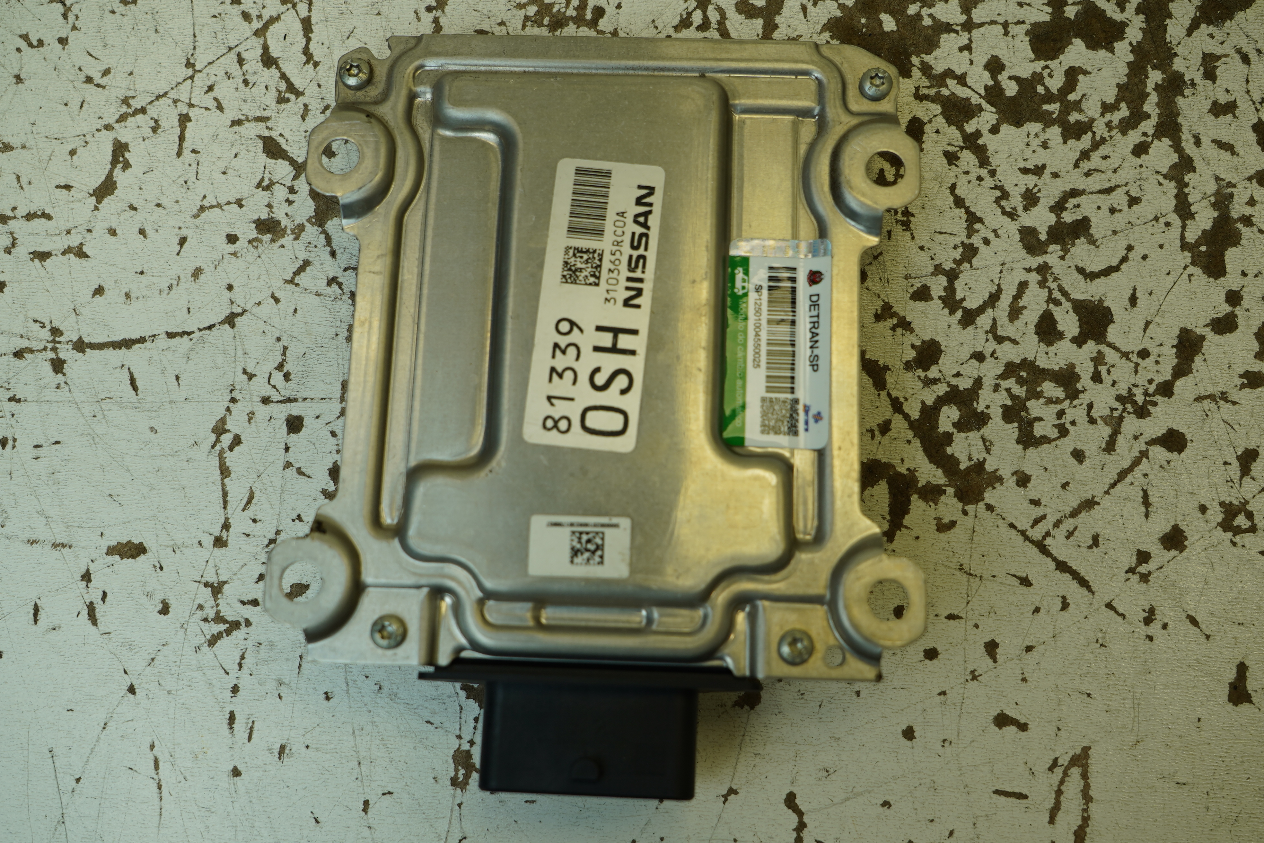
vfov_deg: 36.9
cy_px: 422
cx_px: 632
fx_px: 1264
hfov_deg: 53.1
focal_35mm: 36
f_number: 4
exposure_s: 1/160
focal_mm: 24
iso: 100
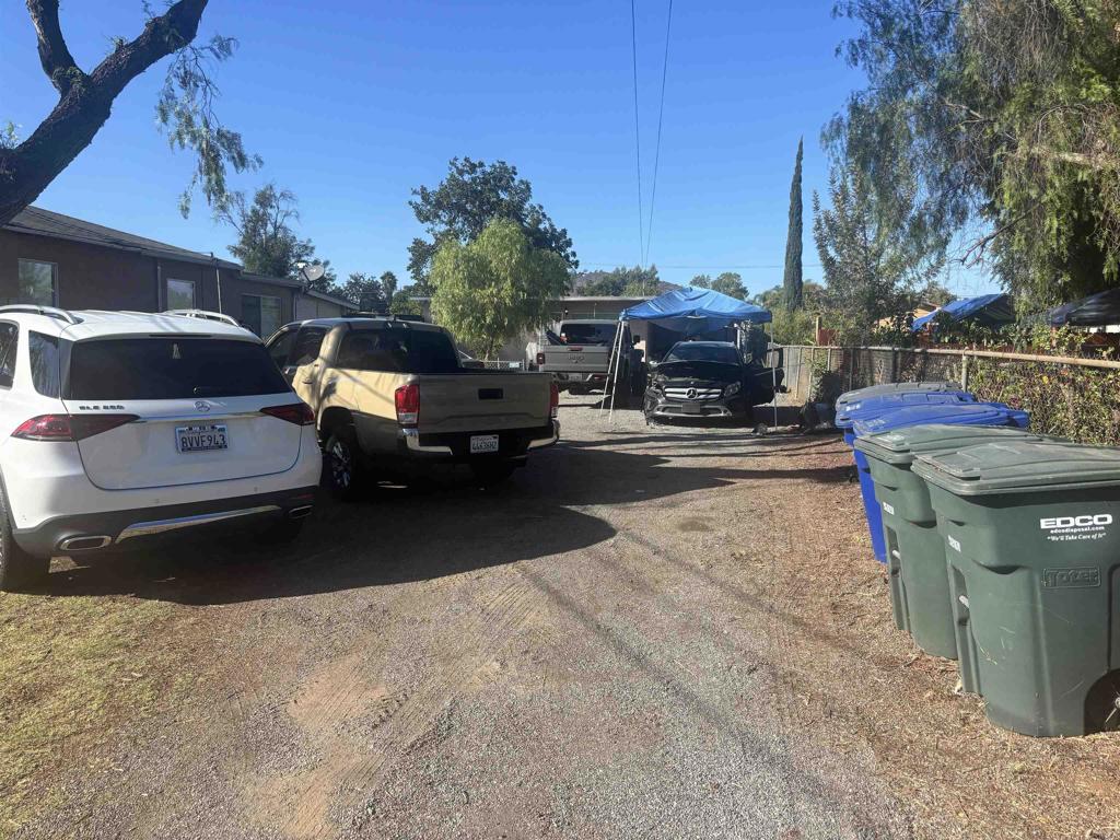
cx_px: 560
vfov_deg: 53.1
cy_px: 420
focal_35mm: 26
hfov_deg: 67.3
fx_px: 841
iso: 50
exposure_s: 1/2242
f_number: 1.6
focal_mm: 5.96
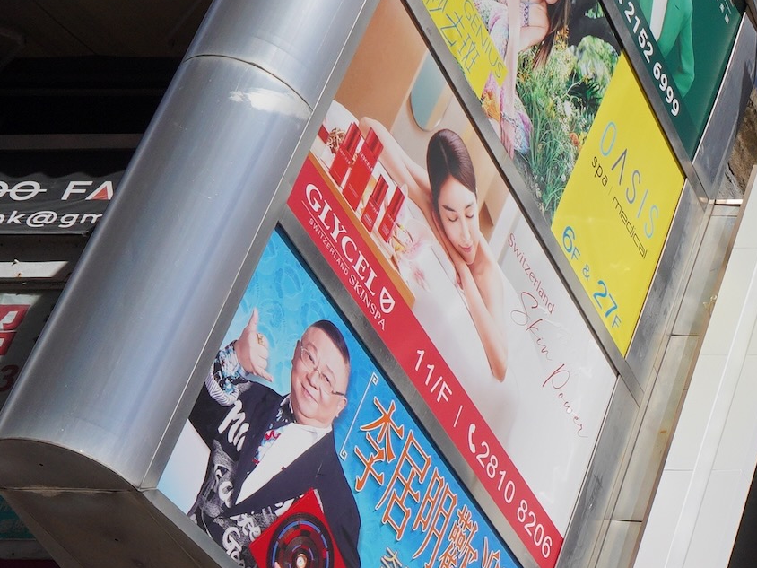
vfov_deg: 14.3
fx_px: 1990
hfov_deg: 15.3
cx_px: 1672
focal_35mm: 91
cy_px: 1022
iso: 160
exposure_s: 1/500
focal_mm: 16
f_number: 9
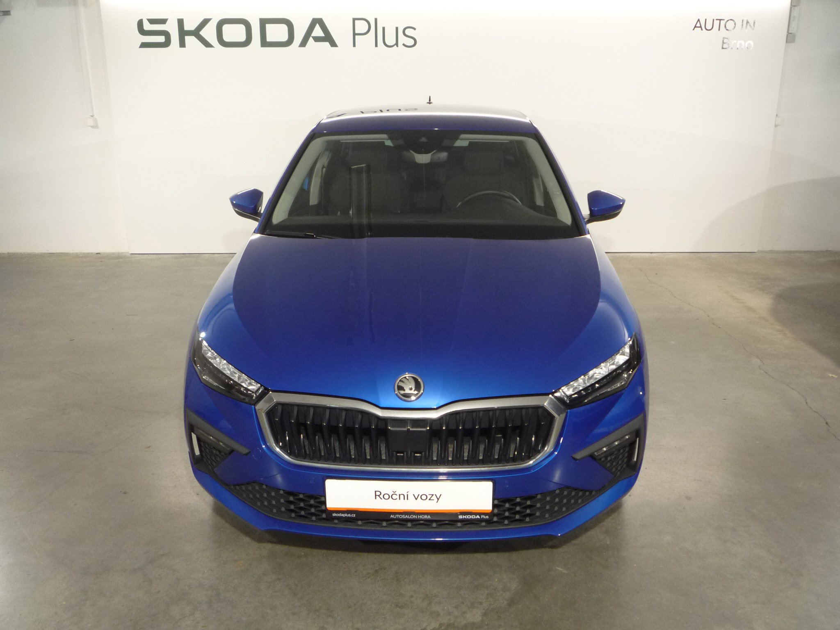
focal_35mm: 30
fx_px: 728
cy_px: 315
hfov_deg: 60.0
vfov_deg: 46.8
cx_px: 420
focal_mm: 5.2
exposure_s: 1/30
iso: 250
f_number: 3.3
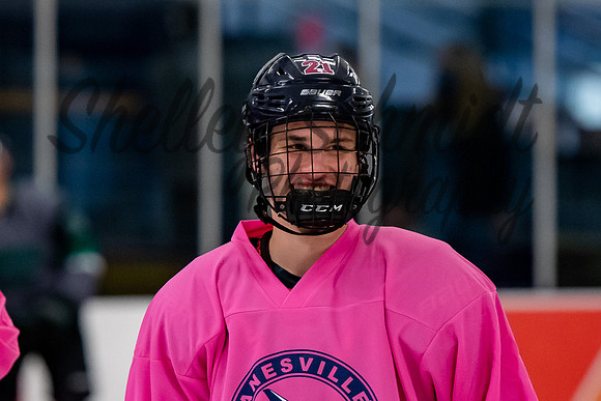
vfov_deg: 2.5
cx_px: 335
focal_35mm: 545
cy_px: 204
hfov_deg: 3.8
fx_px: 9098
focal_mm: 200
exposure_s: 1/800
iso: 2000
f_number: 3.5
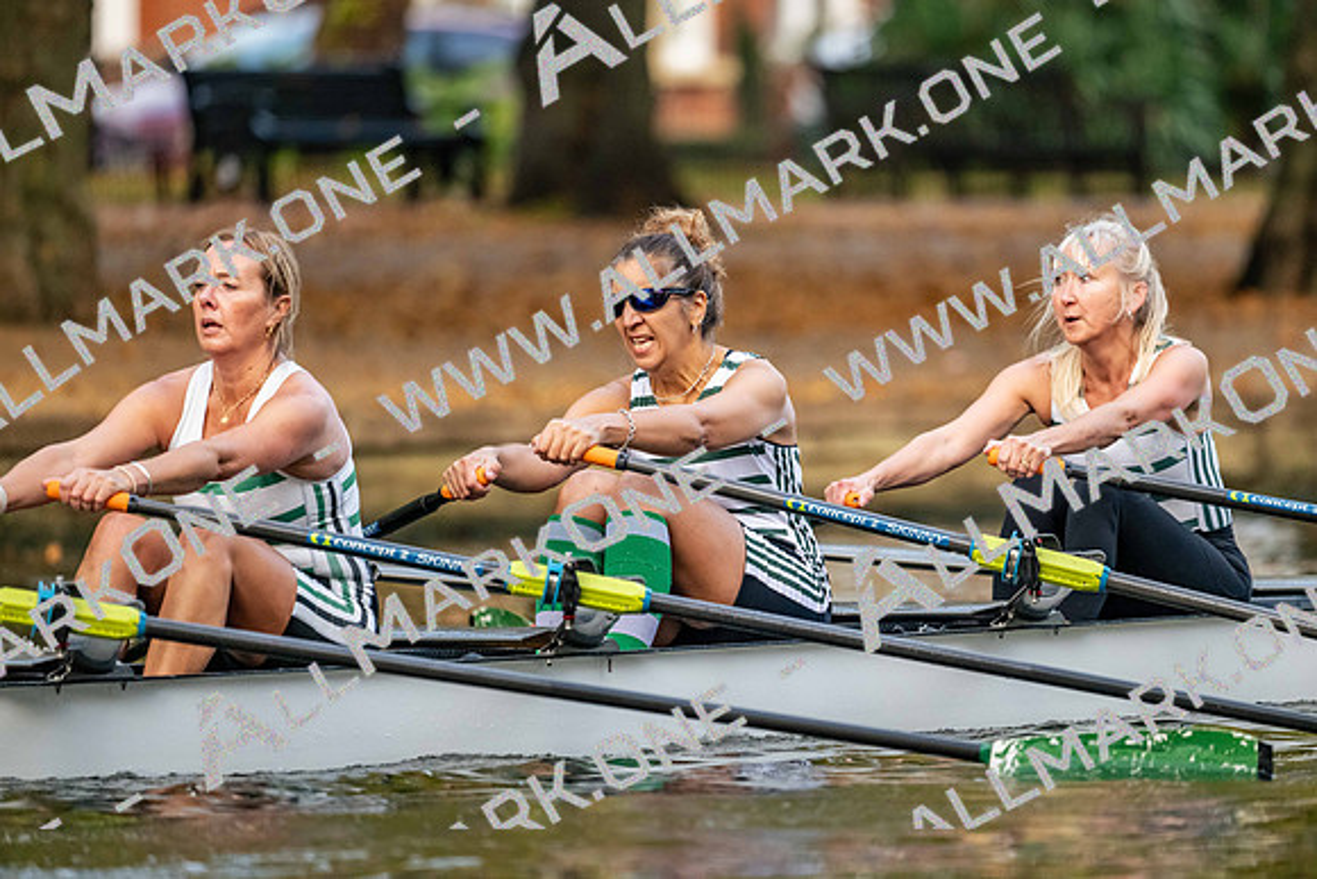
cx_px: 658
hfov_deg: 5.2
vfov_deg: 3.4
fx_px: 14636
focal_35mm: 400
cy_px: 440
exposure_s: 1/2500
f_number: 4.5
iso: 4000
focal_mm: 400
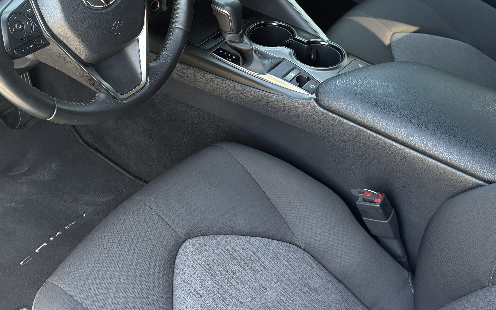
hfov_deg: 44.3
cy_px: 65
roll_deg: -0.5
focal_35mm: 45
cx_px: 223
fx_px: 608
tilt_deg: -35.9
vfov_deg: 28.0
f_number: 1.6
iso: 125
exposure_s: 1/142
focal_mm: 5.96
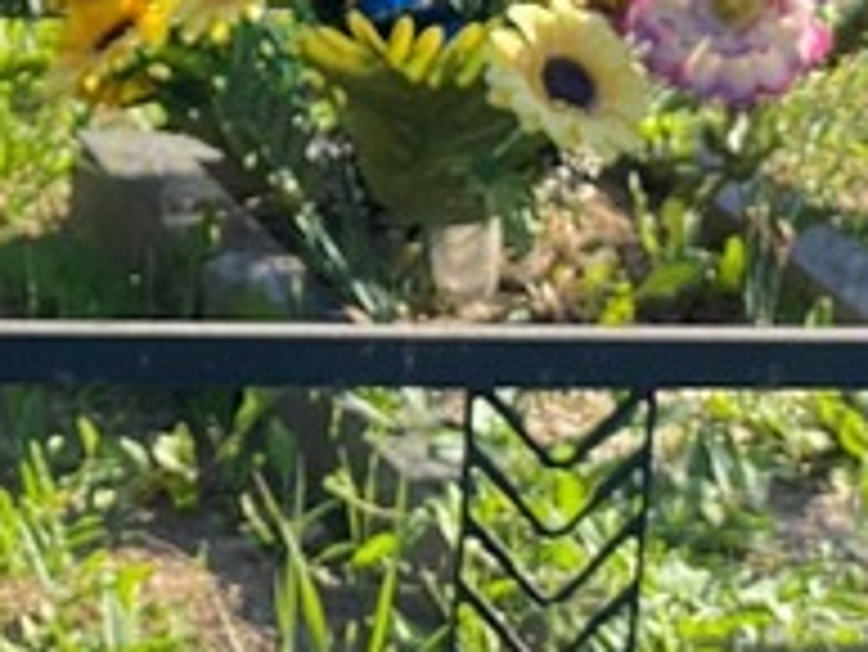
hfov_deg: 8.8
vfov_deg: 6.8
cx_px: -675
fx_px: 5395
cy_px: -274
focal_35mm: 215
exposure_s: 1/378
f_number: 2
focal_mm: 6
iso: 20
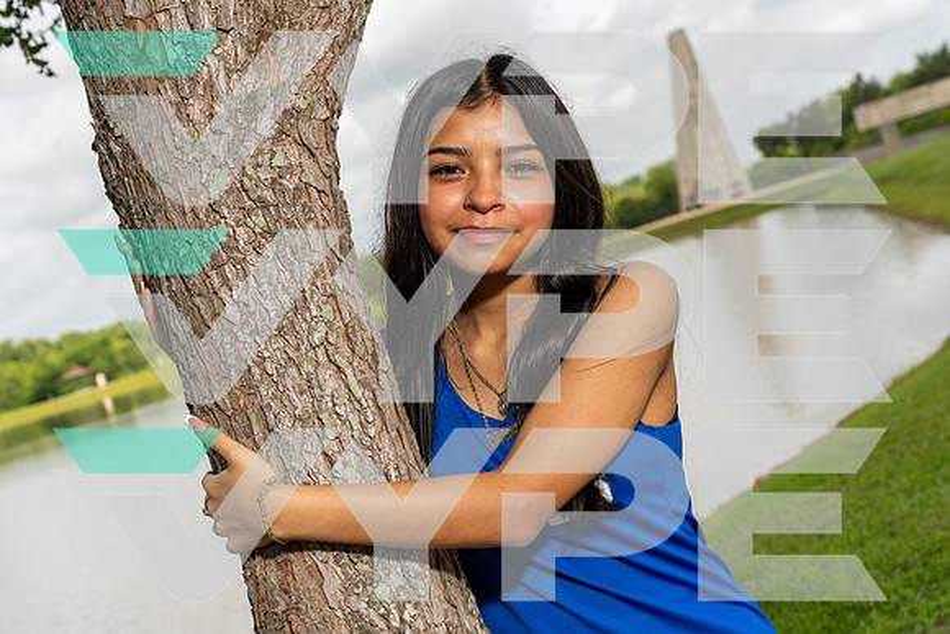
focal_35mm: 64
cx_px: 475
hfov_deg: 31.4
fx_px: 1689
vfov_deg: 21.3
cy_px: 317
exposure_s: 1/250
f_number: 8
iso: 100
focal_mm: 64
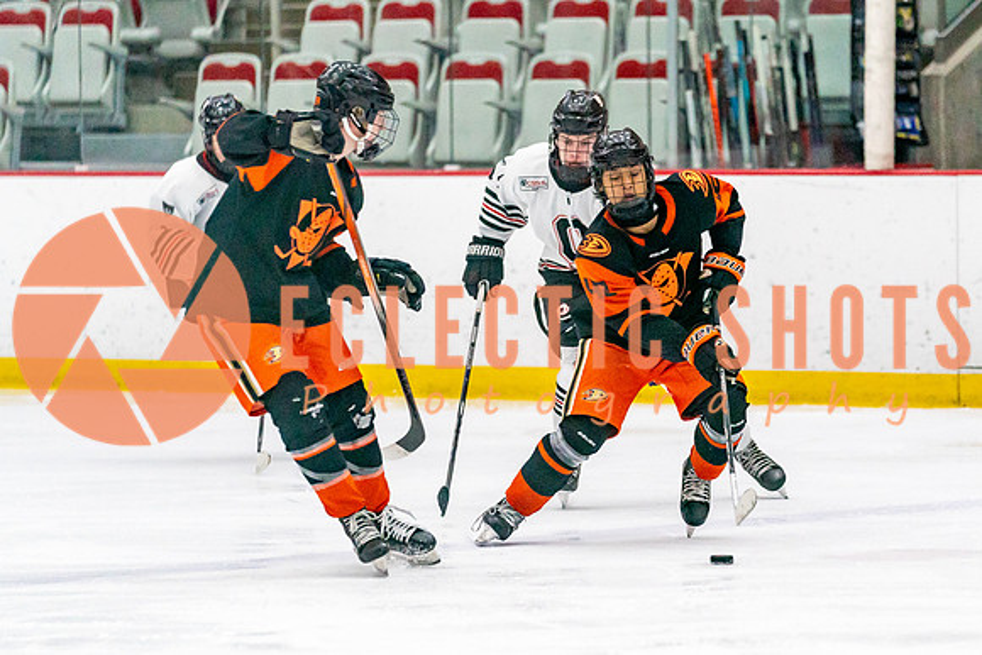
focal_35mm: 315
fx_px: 8596
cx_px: 580
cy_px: 365
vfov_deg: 4.4
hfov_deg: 6.5
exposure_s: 1/1250
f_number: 2.8
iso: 3200
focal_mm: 200
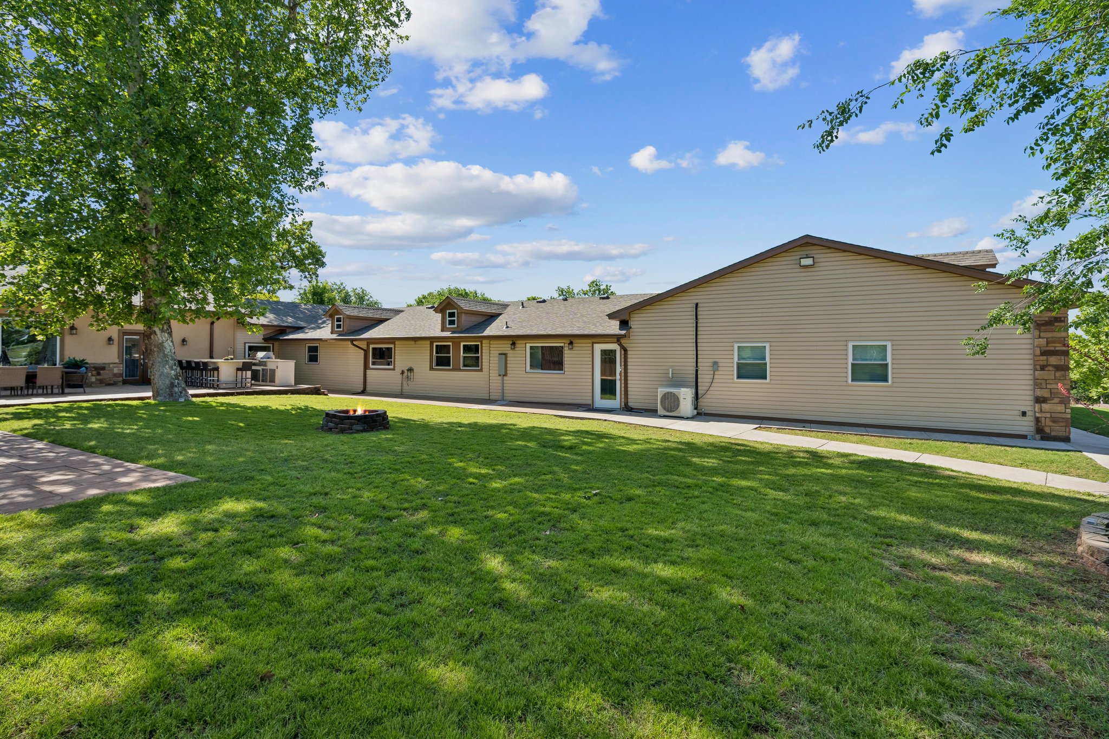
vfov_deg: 73.7
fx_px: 493
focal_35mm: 16
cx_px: 554
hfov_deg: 96.7
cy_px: 370
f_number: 8
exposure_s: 1/320
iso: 200
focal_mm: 16
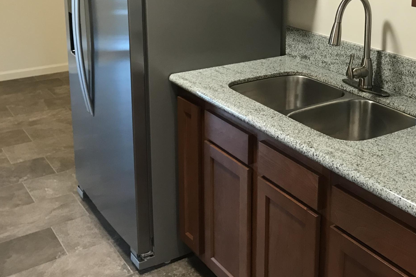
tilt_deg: -12.4
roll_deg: +0.1
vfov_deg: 28.0
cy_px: 50
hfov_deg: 41.5
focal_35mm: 47
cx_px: 267
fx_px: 543
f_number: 1.8
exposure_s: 1/15
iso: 40
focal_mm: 3.99
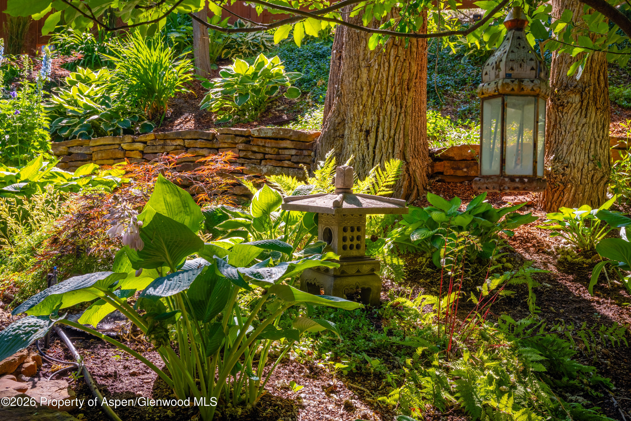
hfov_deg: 54.4
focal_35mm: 35
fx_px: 613
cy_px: 210
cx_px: 316
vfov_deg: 37.9
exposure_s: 1/640
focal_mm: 35
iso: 200
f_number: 11
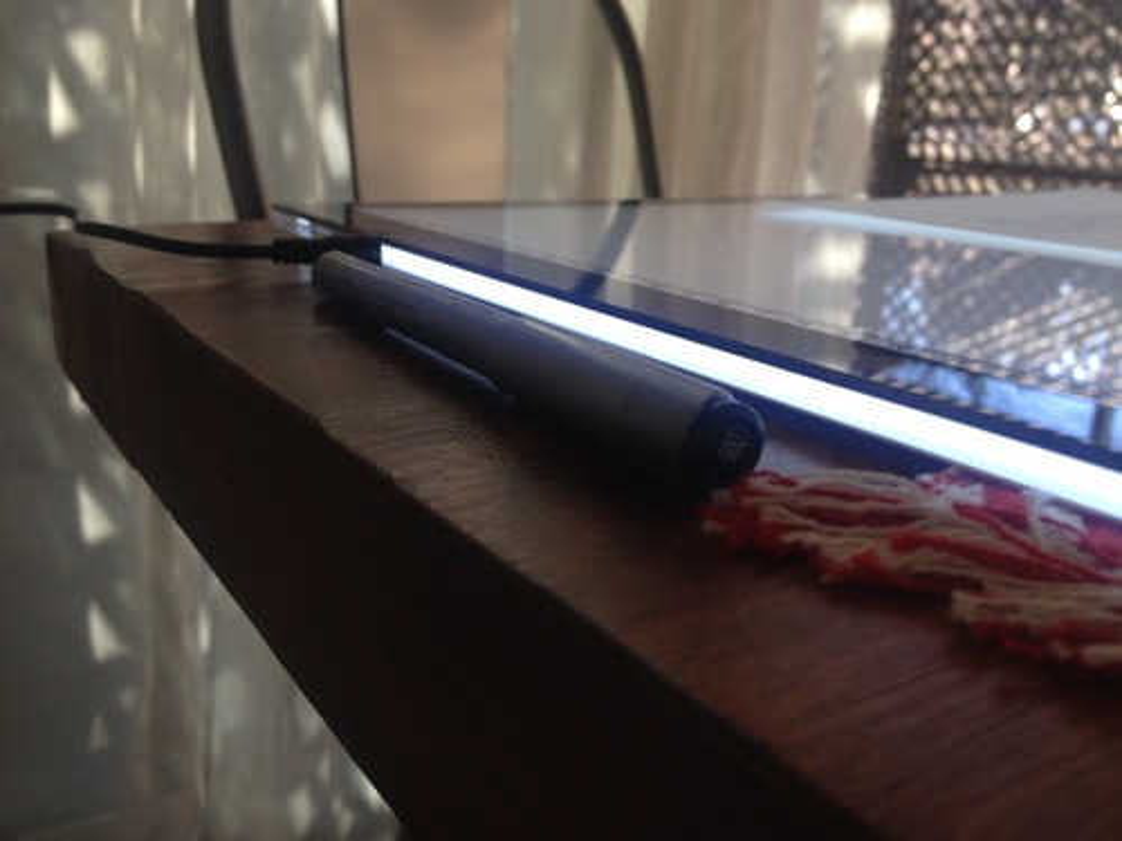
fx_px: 1134
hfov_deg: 52.6
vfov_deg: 40.7
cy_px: 420
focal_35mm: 35
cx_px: 561
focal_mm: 4.28
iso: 50
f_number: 2.4
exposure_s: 1/128
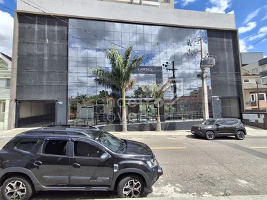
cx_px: 134
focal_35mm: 16
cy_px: 100
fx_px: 123
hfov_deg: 94.5
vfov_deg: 78.0
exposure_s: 1/1211
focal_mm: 1.64
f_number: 2.2
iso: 40
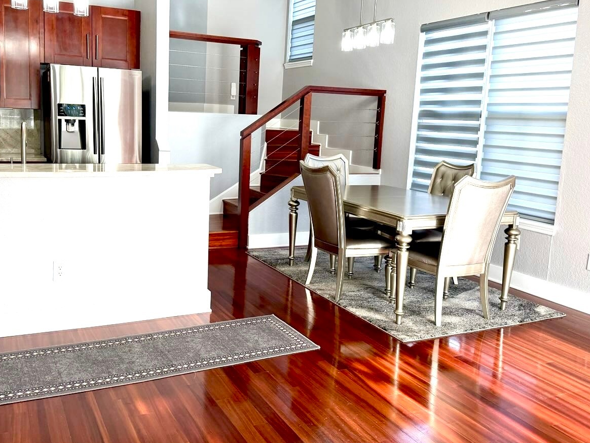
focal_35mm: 33
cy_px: 194
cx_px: 255
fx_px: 562
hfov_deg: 55.2
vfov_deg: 42.9
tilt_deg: -8.1
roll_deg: -1.8
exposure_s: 1/194
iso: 100
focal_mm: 6.76
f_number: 1.78
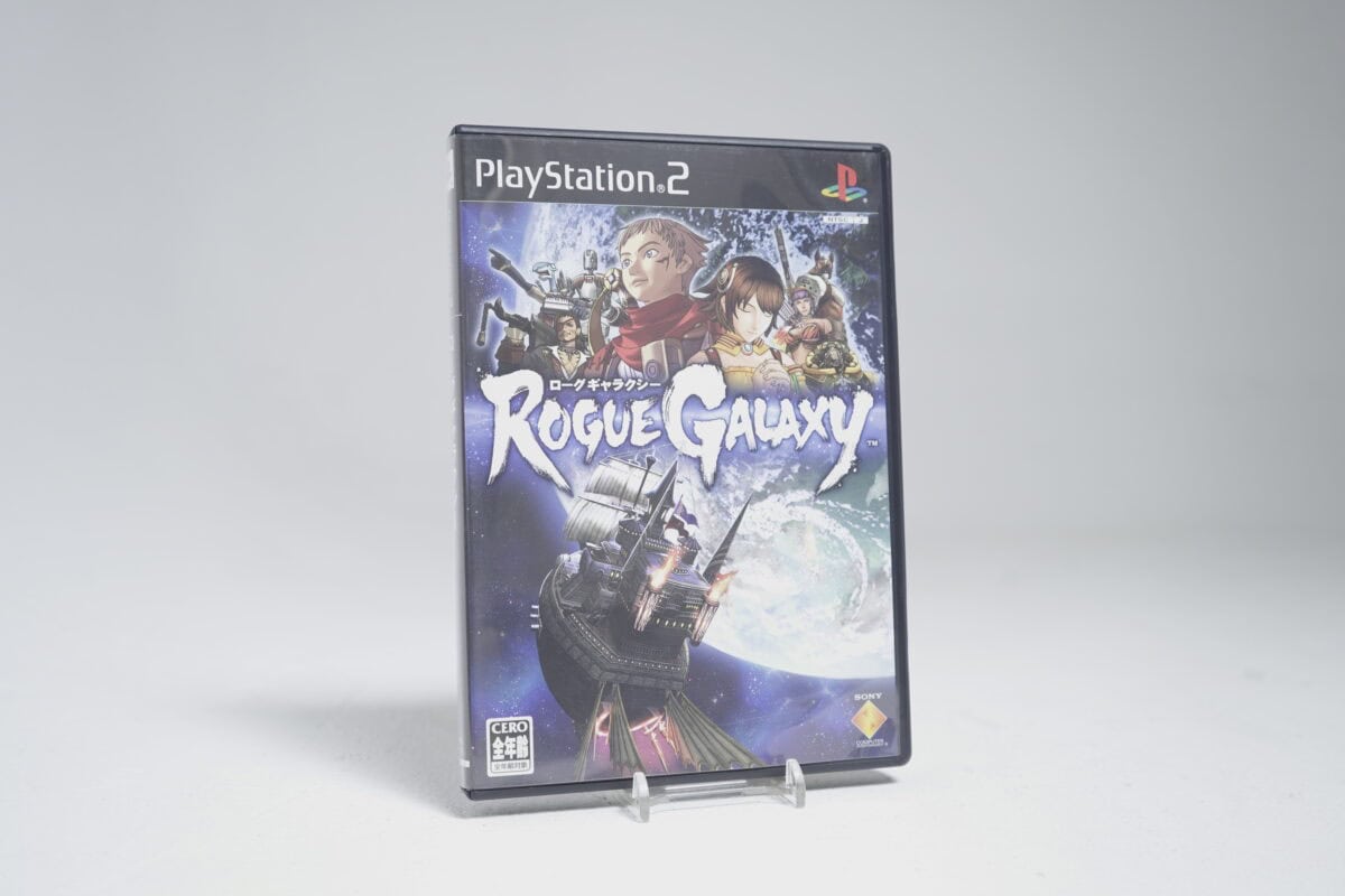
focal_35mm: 37
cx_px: 672
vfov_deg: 35.9
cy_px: 448
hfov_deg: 51.9
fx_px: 1382
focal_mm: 37
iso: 640
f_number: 5.6
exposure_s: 1/20
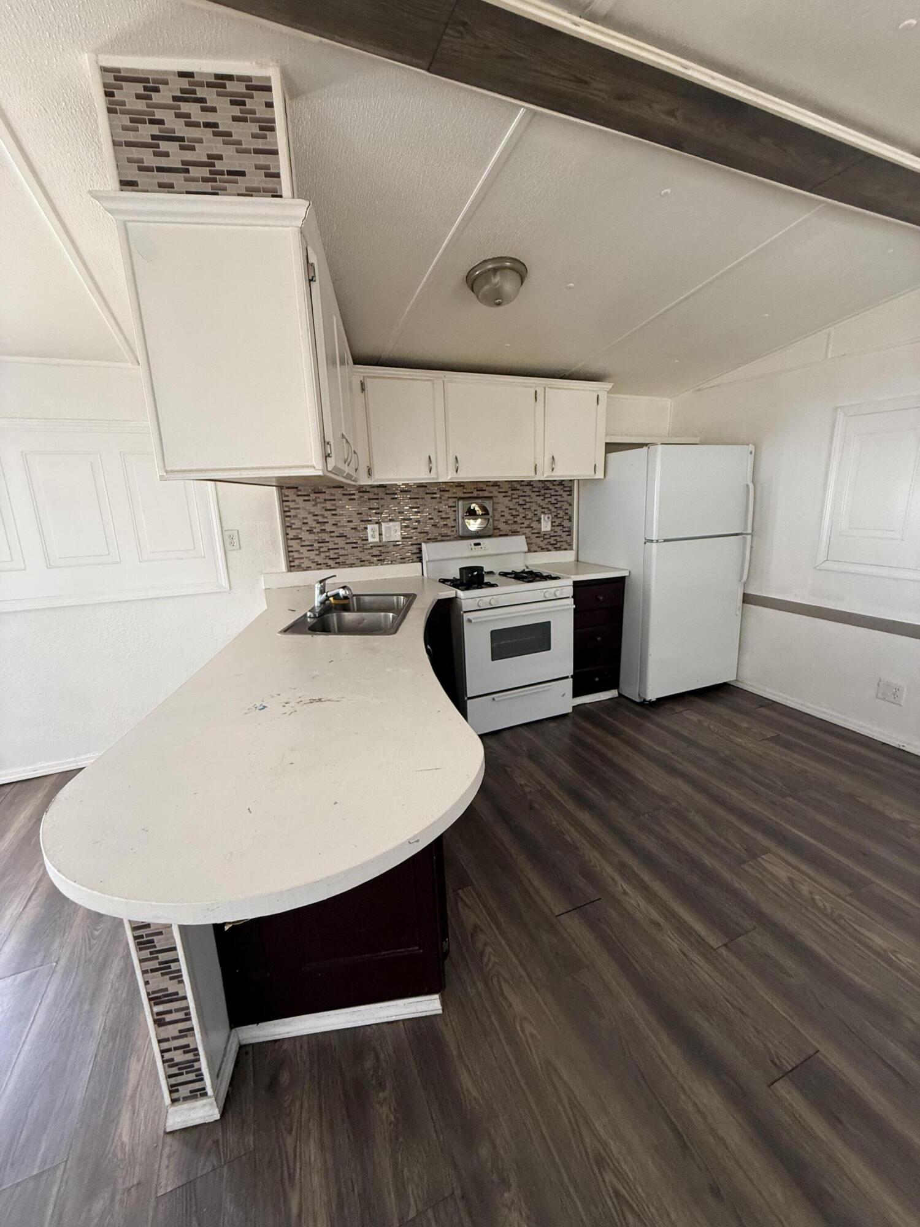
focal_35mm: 14
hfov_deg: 85.7
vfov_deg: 102.1
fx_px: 496
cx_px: 460
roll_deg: +1.6
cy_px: 614
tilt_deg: -12.9
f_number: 2.2
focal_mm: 2.22
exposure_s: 1/99
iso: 320
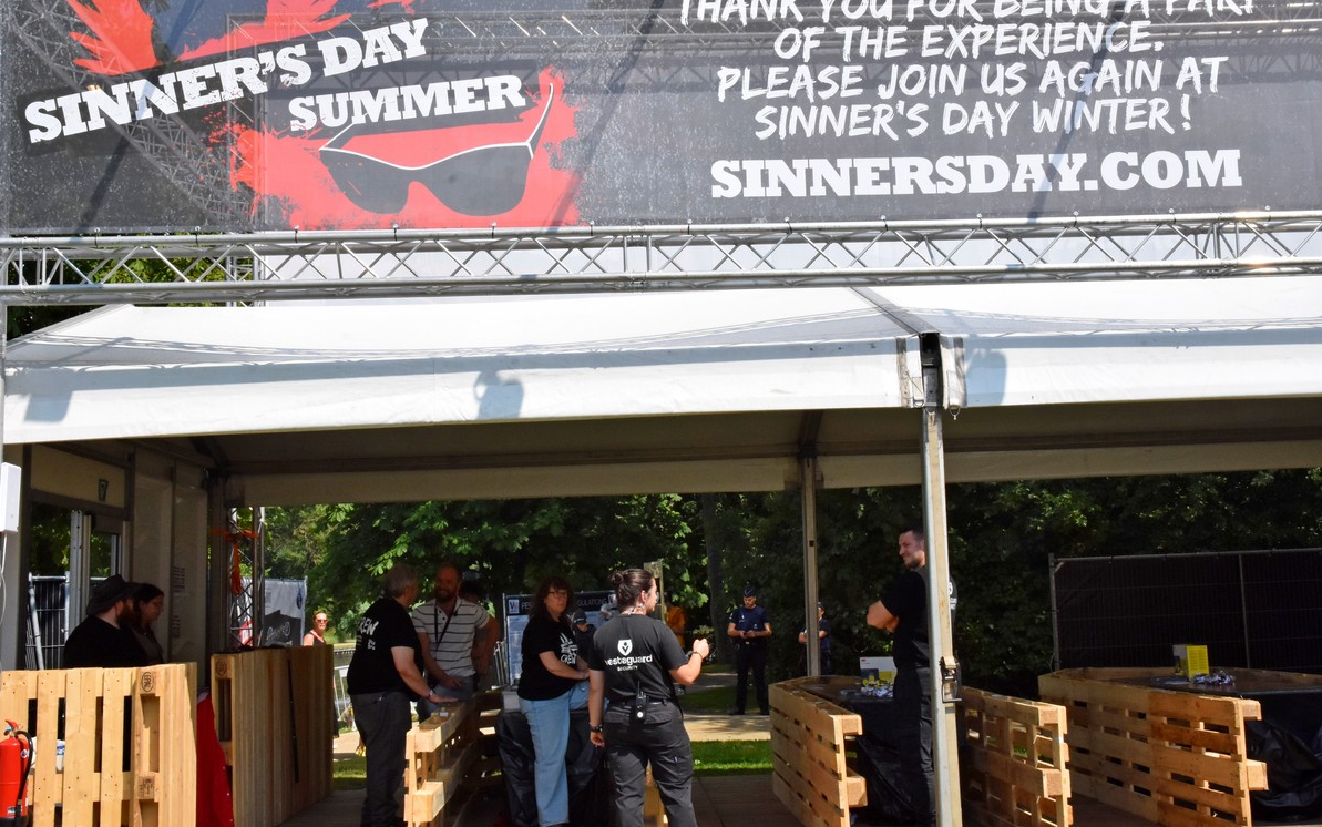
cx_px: 663
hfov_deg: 47.7
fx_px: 1496
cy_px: 420
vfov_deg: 30.9
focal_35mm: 42
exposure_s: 1/800
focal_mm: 27
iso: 1250
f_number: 16
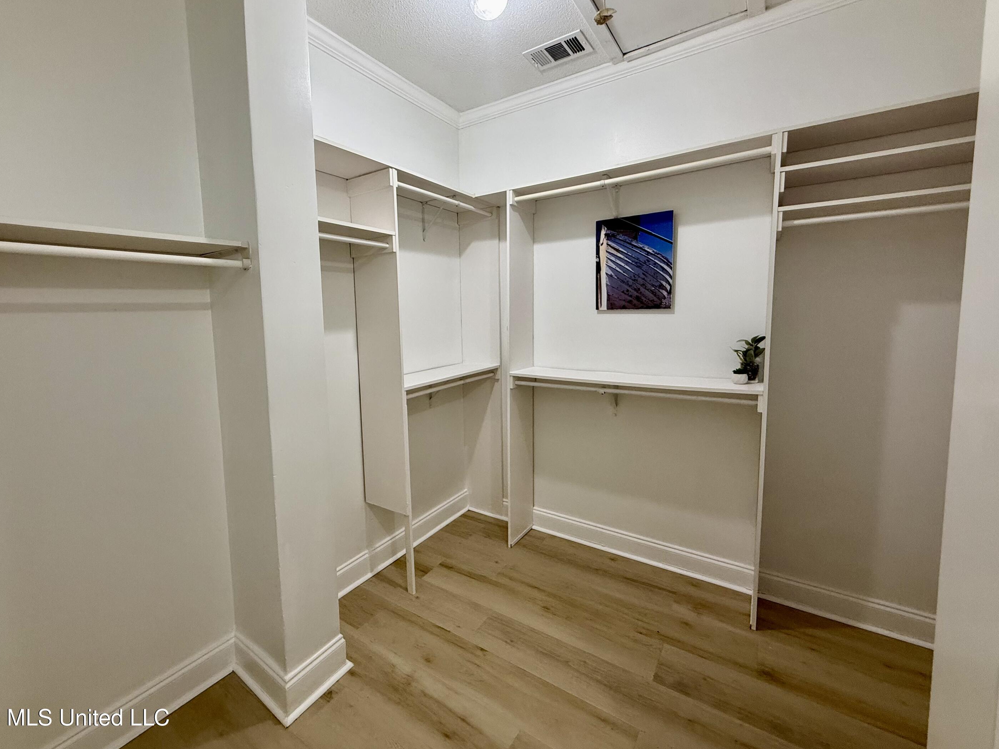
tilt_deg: -5.2
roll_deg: +1.2
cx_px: 467
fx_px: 433
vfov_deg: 81.7
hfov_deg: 98.0
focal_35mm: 15
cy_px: 353
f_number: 2.2
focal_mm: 2.22
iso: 160
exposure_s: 1/60
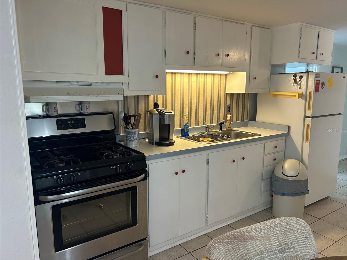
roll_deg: +0.7
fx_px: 261
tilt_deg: -9.1
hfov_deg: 67.3
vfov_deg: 53.1
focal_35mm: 26
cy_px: 130
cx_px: 174
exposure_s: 1/60
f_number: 1.5
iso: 125
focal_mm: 5.7
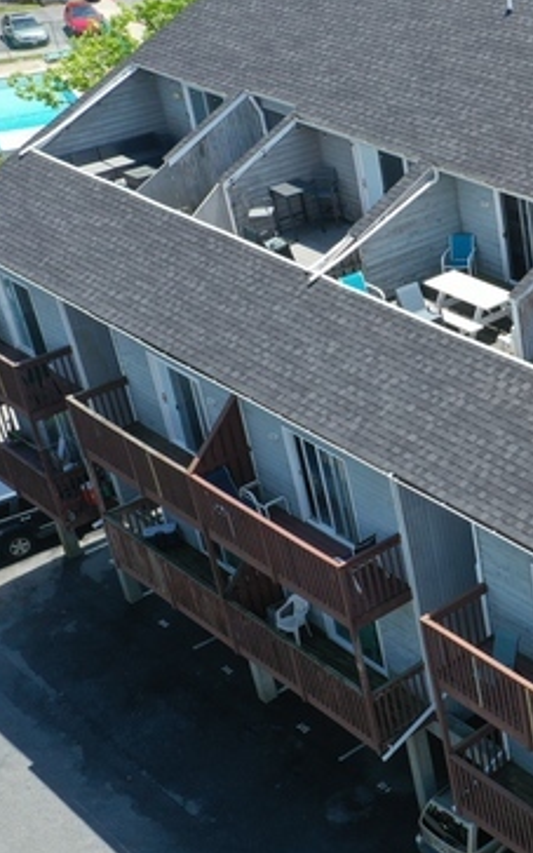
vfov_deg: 34.5
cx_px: 817
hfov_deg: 19.1
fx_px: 1371
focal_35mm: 59
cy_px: 430
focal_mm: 10.26
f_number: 5
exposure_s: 1/320
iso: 100
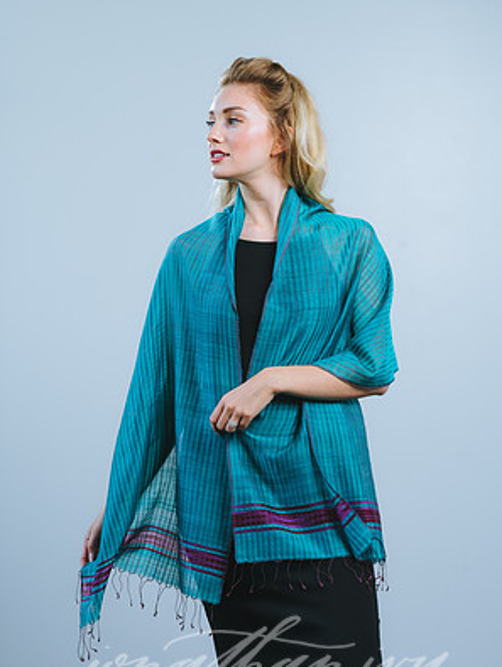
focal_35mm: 93
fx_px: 1795
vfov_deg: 21.1
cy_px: 355
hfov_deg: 15.9
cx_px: 250
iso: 100
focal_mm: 85
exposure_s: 1/200
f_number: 4
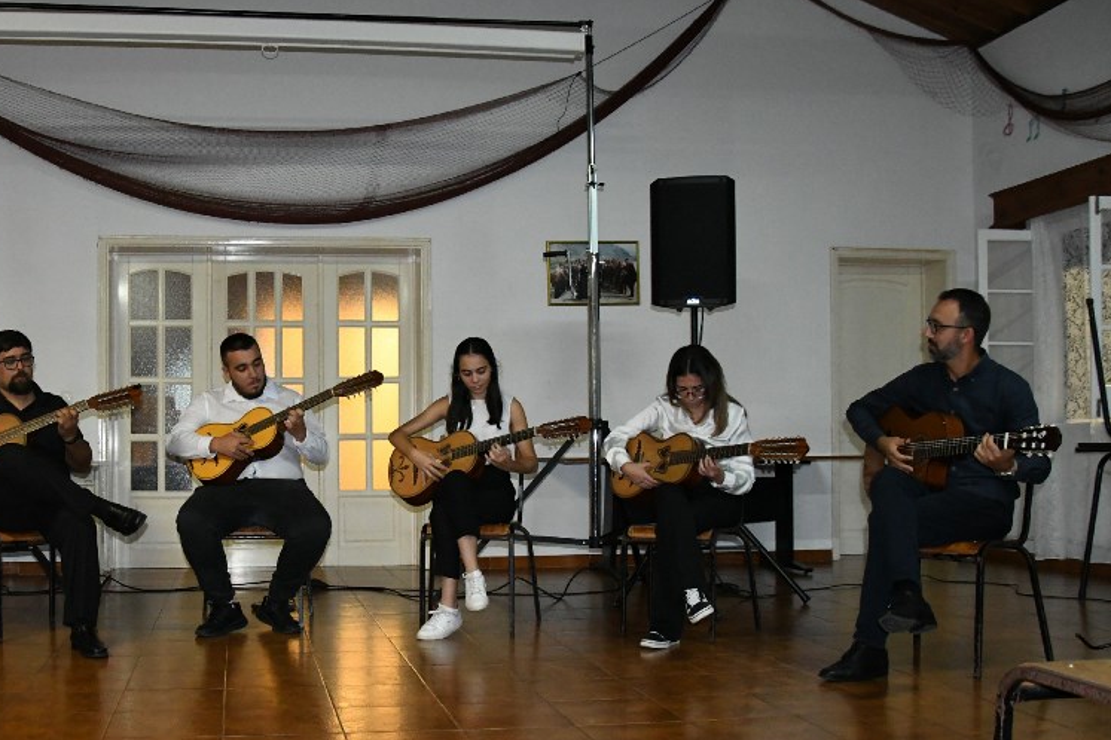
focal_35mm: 37
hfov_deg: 50.8
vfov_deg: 35.8
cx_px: 360
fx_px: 1142
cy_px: 450
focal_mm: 18
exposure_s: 1/125
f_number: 3.5
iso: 4000
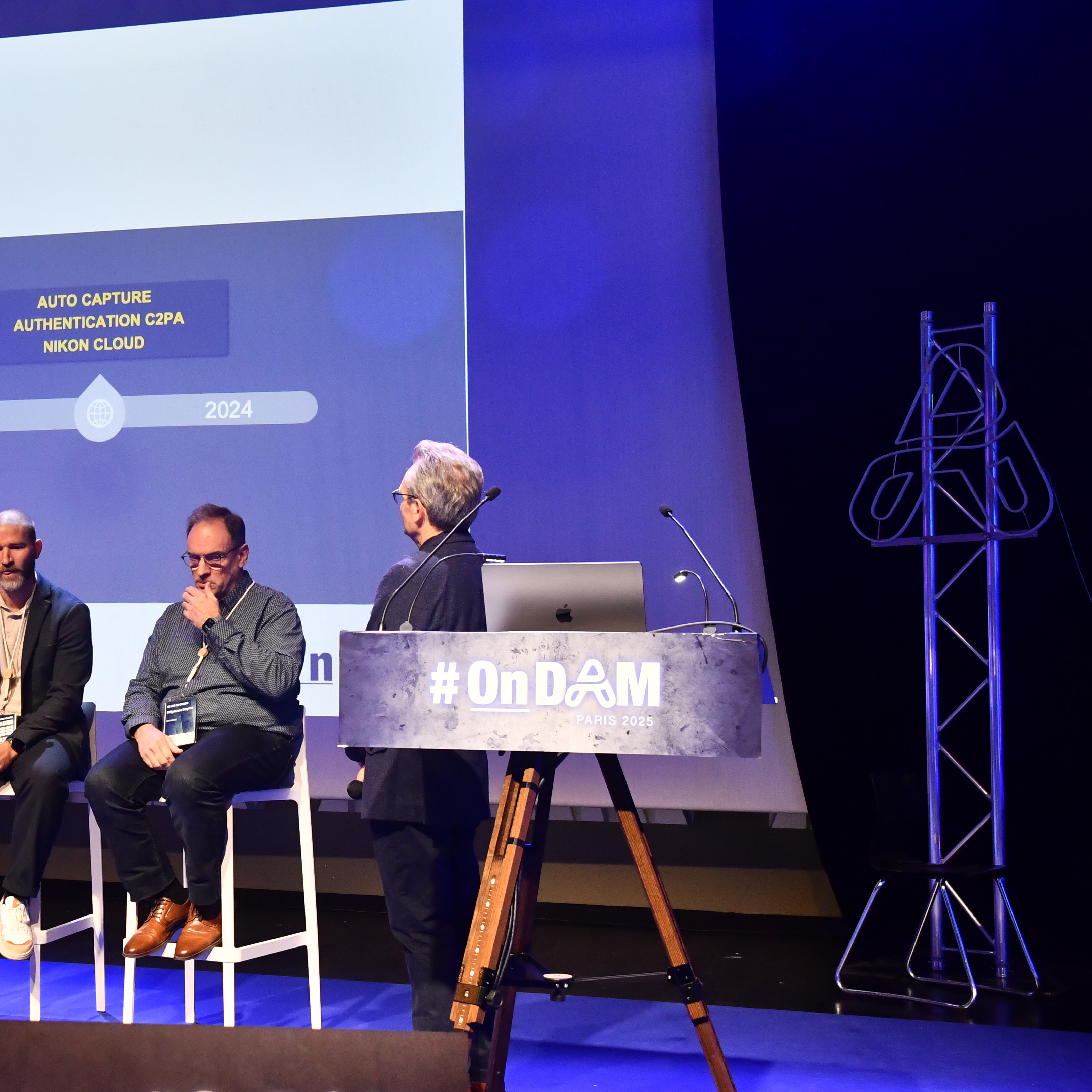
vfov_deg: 31.2
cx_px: 192
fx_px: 1953
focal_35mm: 55
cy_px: 581
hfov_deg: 30.4
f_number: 5
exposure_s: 1/100
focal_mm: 25
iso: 1600
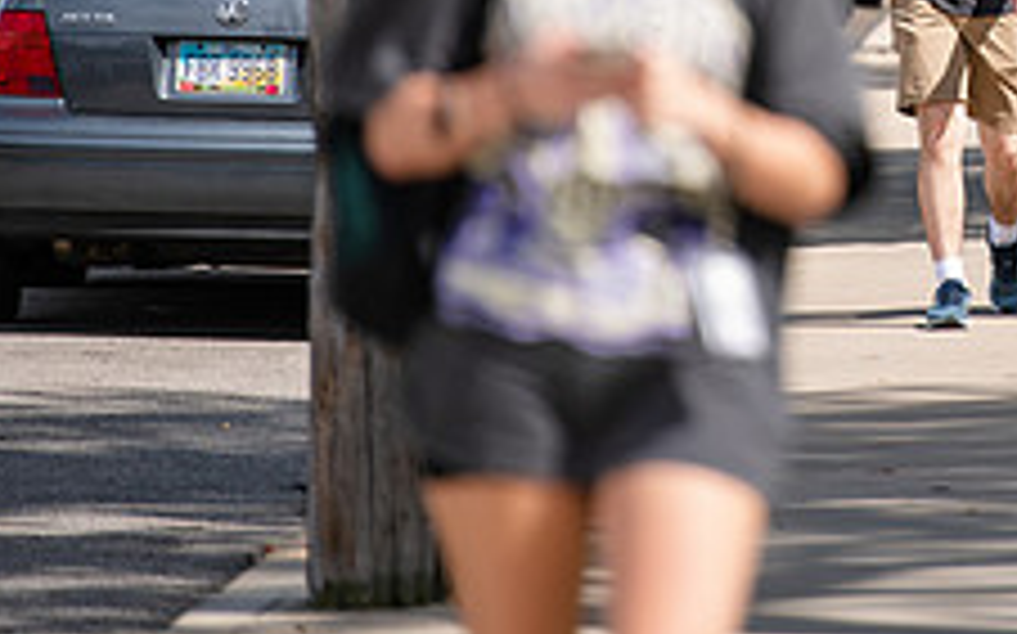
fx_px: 14516
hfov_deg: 4.0
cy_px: -146
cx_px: 1102
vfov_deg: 2.5
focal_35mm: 524
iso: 64
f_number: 3.2
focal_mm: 200
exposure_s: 1/500
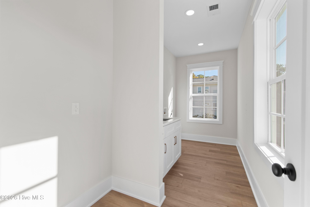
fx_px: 129
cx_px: 155
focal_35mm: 15
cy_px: 104
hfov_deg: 100.4
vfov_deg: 77.3
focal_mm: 10
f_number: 4.5
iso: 100
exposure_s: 1/50
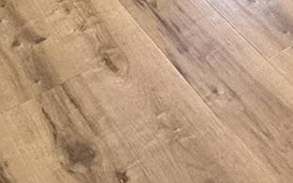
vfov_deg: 8.8
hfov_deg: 20.0
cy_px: -481
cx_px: 361
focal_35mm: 97
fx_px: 775
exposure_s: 1/120
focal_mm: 2.22
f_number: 2.2
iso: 160
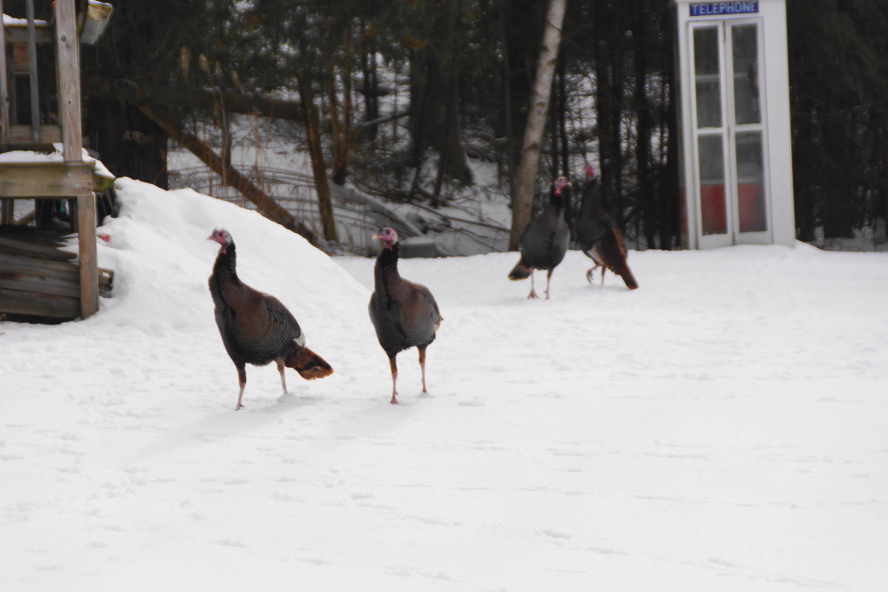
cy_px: 296
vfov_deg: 7.6
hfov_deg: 11.4
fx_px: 4440
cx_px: 444
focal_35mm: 180
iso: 100
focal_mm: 120
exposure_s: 1/200
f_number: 6.3
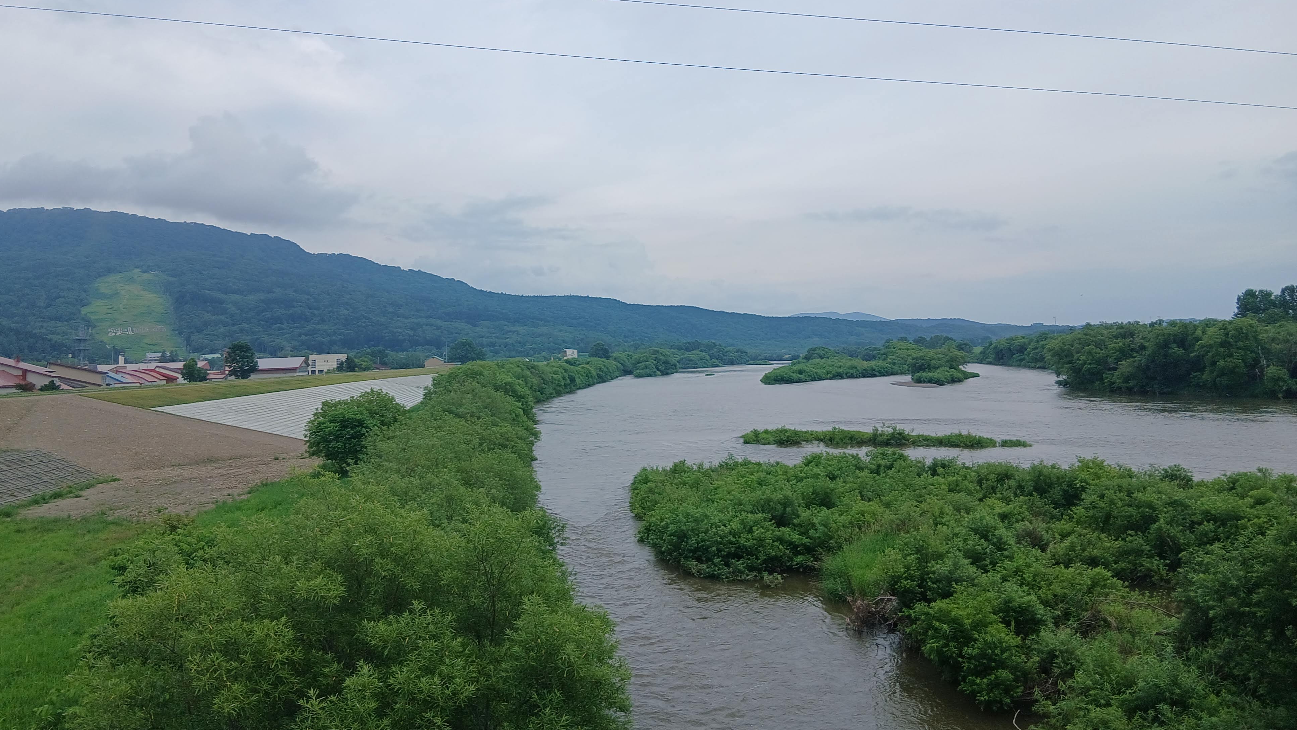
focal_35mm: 30
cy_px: 276
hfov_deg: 64.3
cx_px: 610
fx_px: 1032
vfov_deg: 38.7
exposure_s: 1/330
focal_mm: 3.86
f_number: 1.8
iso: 20
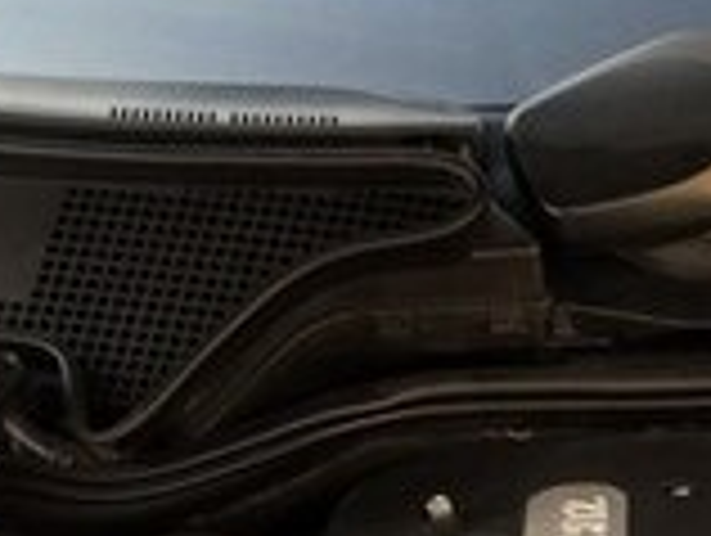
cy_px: 908
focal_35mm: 121
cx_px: 626
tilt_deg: -34.5
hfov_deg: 16.1
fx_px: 2489
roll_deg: +0.9
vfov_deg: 11.5
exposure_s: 1/186
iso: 32
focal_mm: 4.15
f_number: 2.2
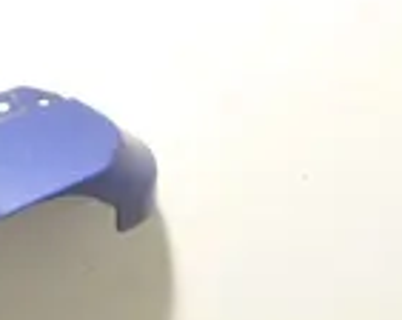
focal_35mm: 110
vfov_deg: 13.1
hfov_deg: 17.2
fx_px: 1305
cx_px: 14
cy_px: 491
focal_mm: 5.5
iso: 125
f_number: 2.8
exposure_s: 1/30
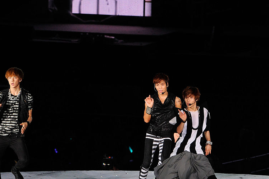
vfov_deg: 1.4
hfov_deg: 2.1
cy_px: 109
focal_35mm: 966
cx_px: 152
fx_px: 7215
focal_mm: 600
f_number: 8
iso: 2500
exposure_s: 1/400
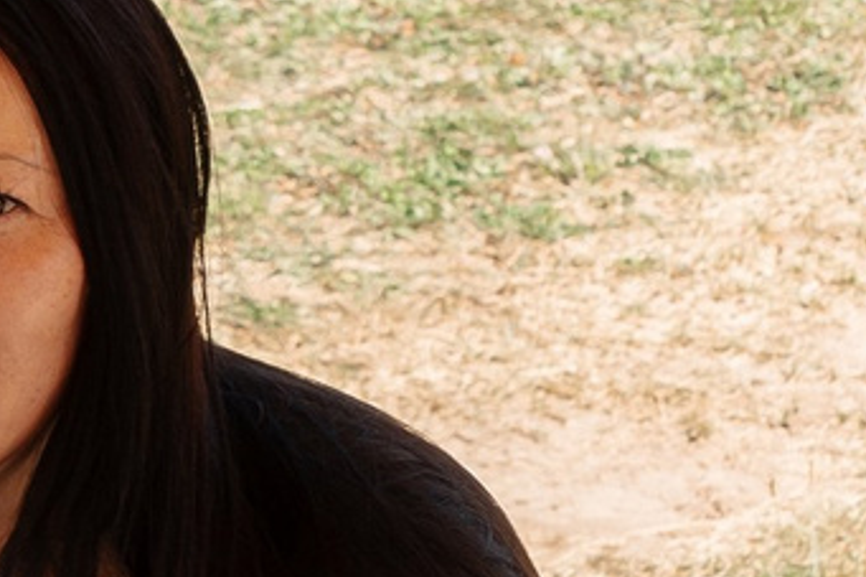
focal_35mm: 263
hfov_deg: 6.8
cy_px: -248
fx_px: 6323
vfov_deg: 5.2
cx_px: -2103
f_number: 6.3
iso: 160
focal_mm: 35
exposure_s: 1/125
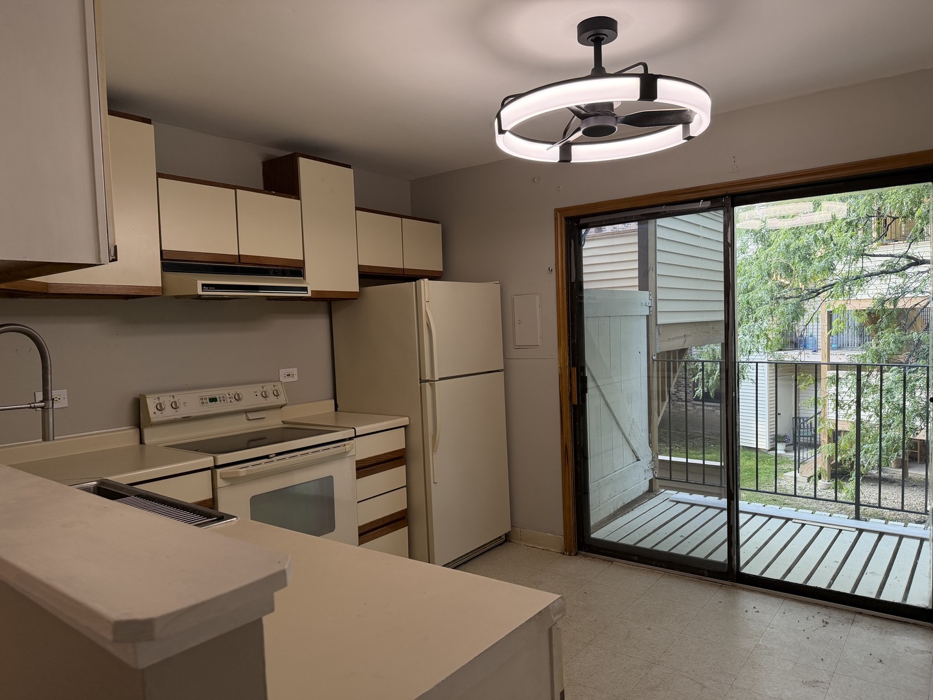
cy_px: 350
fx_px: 647
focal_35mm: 24
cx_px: 466
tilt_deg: -2.5
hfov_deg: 71.6
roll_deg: +2.3
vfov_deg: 56.8
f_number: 1.78
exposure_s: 1/179
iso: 250
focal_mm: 6.76
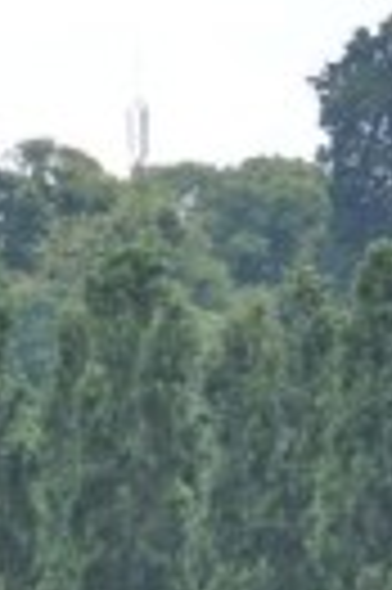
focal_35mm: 1655
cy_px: 320
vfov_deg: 1.2
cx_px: -876
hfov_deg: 0.8
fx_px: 27101
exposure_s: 1/250
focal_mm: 150
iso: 200
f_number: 7.1
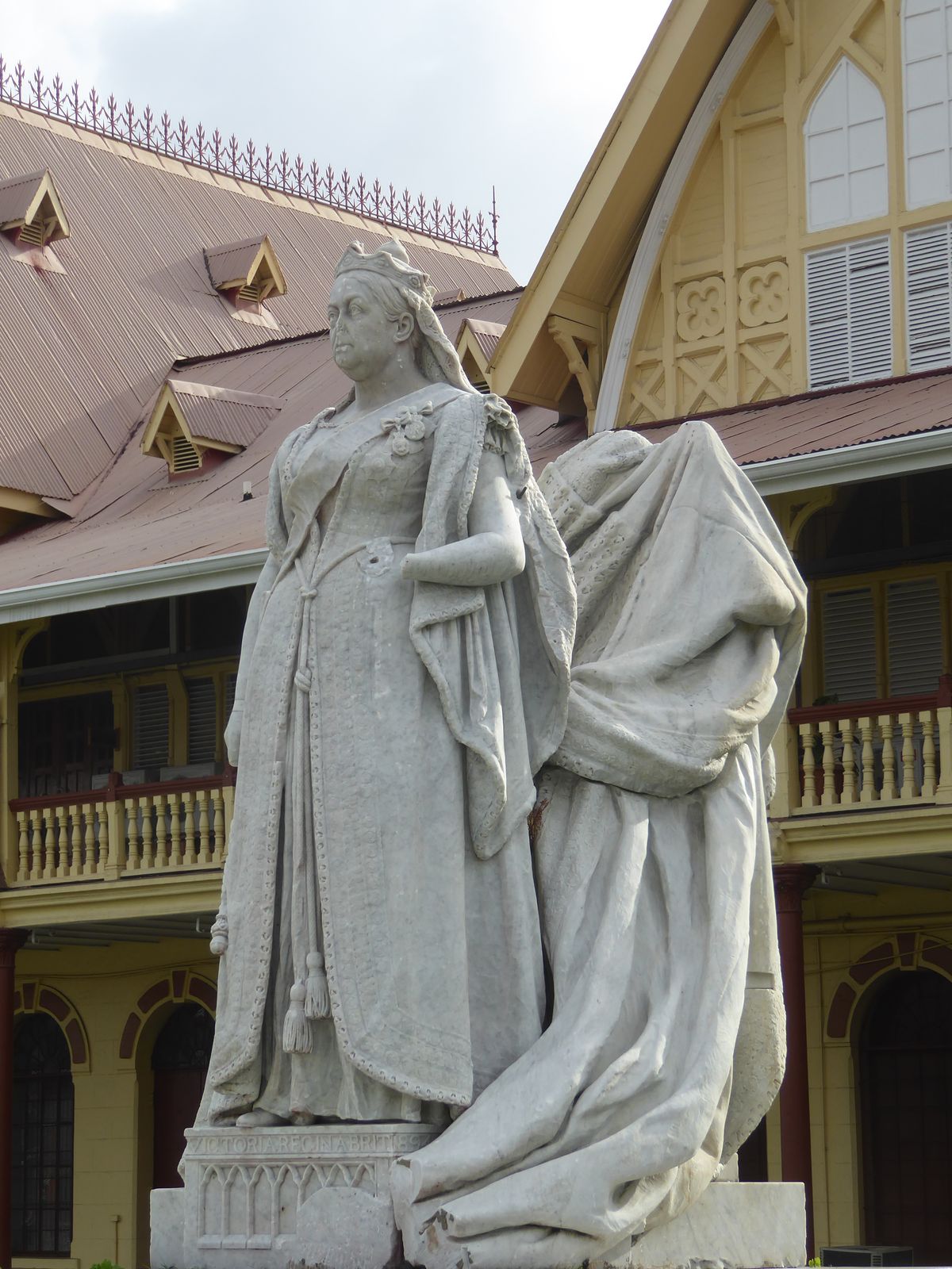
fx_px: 3594
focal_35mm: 98
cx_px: 476
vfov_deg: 20.0
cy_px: 634
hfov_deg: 15.1
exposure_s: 1/320
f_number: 4.9
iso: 80
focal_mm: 16.1
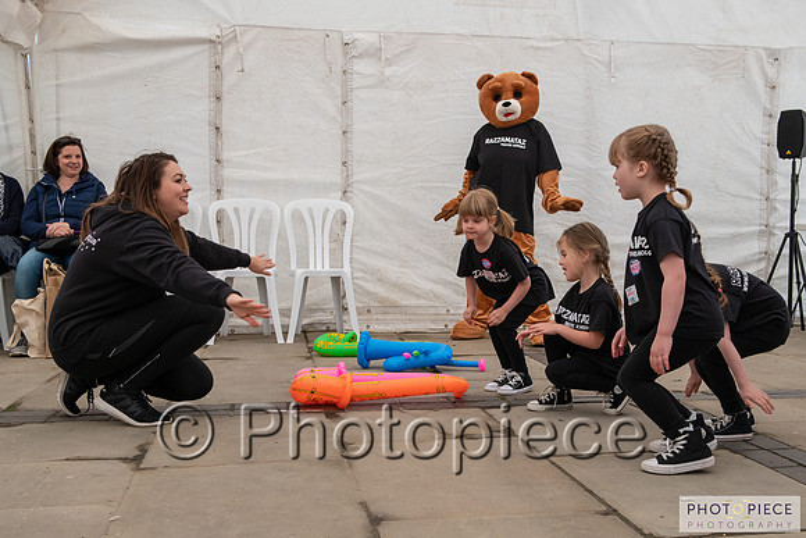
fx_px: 945
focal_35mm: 42
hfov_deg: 46.2
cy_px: 292
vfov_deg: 31.8
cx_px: 439
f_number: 6.3
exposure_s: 1/250
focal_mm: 36
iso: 560
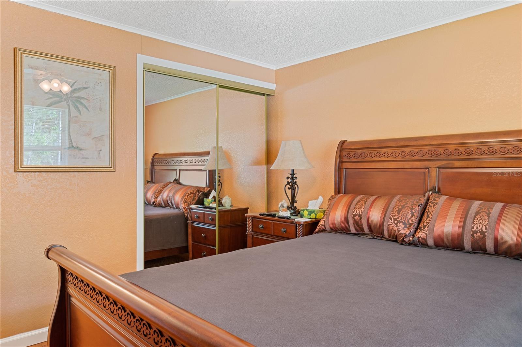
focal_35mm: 24
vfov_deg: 53.1
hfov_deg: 73.8
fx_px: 348
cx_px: 261
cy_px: 174
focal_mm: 16
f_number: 8
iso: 400
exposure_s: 1.6
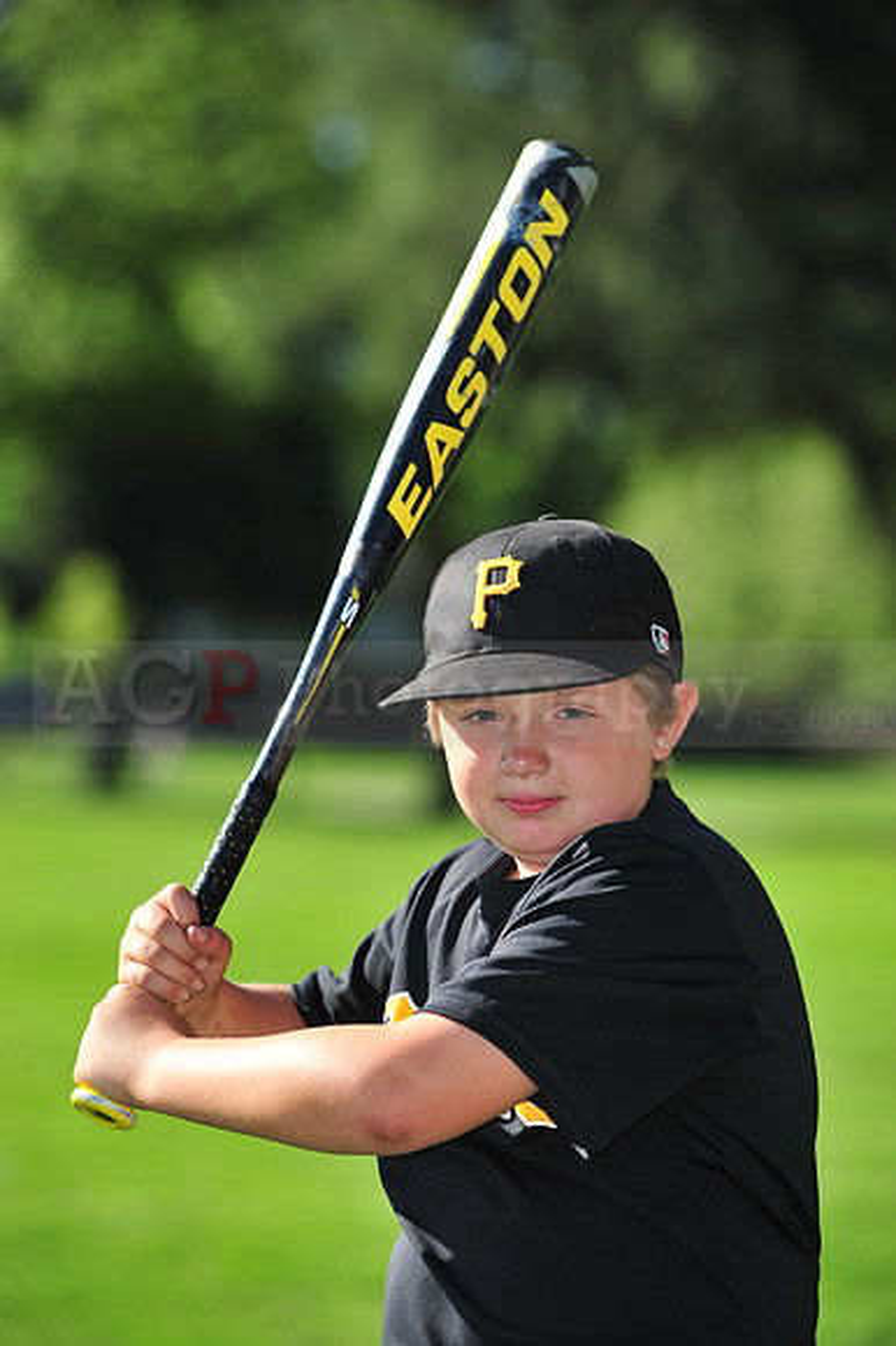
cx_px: 448
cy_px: 673
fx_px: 6167
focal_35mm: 165
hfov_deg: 8.3
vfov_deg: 12.5
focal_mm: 165
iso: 200
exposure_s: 1/1250
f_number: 5
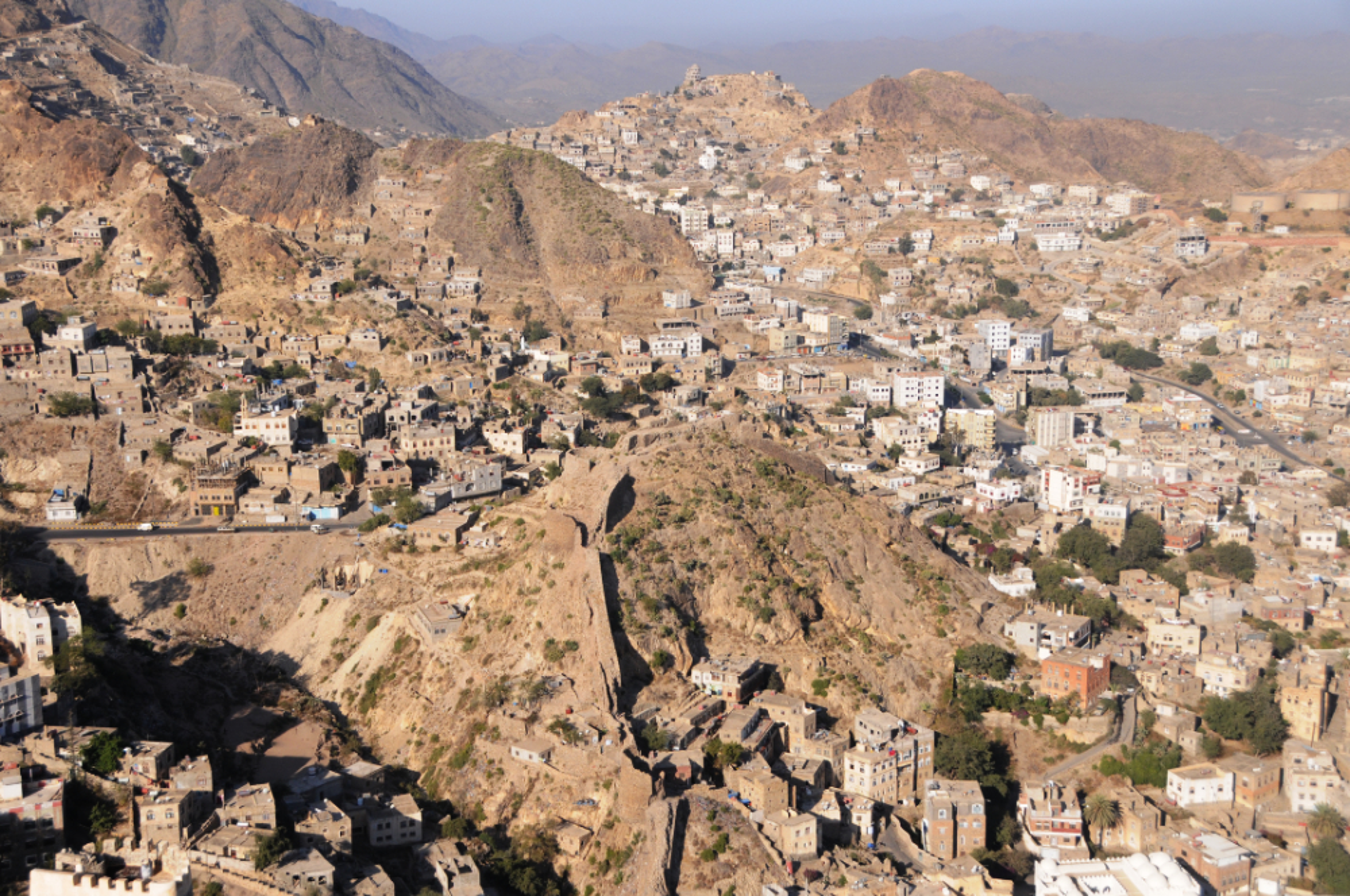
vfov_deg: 26.4
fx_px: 1910
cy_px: 448
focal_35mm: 51
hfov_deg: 38.9
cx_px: 675
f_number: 7.1
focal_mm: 34
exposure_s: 1/1600
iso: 400
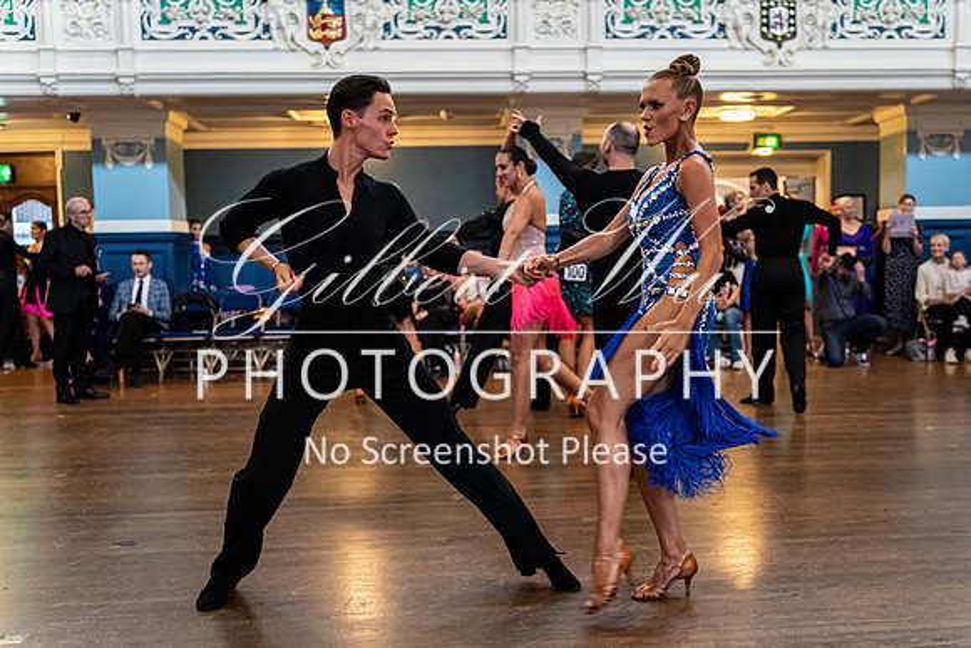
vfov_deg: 33.7
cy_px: 360
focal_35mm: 40
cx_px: 544
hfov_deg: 48.8
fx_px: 1068
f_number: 2.2
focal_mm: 35
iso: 6400
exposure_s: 1/500
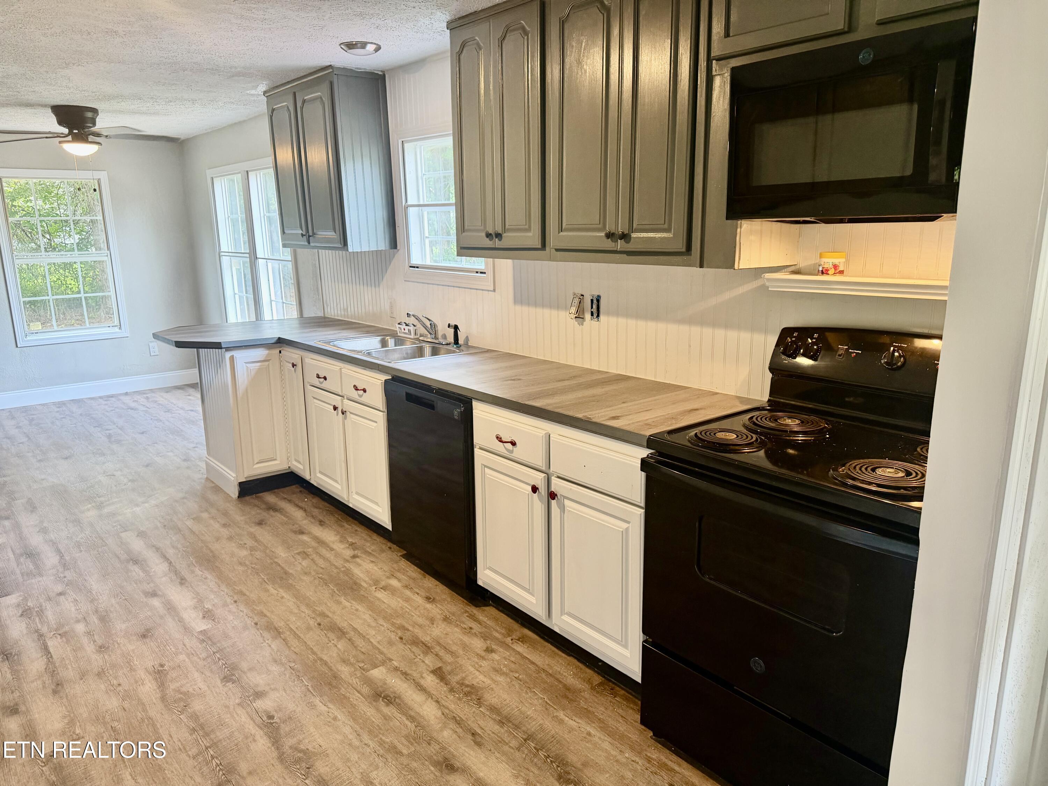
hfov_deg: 71.6
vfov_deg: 56.8
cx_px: 524
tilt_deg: -12.4
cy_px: 393
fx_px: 727
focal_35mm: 24
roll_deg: +1.6
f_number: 1.78
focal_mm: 6.76
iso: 250
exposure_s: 1/60
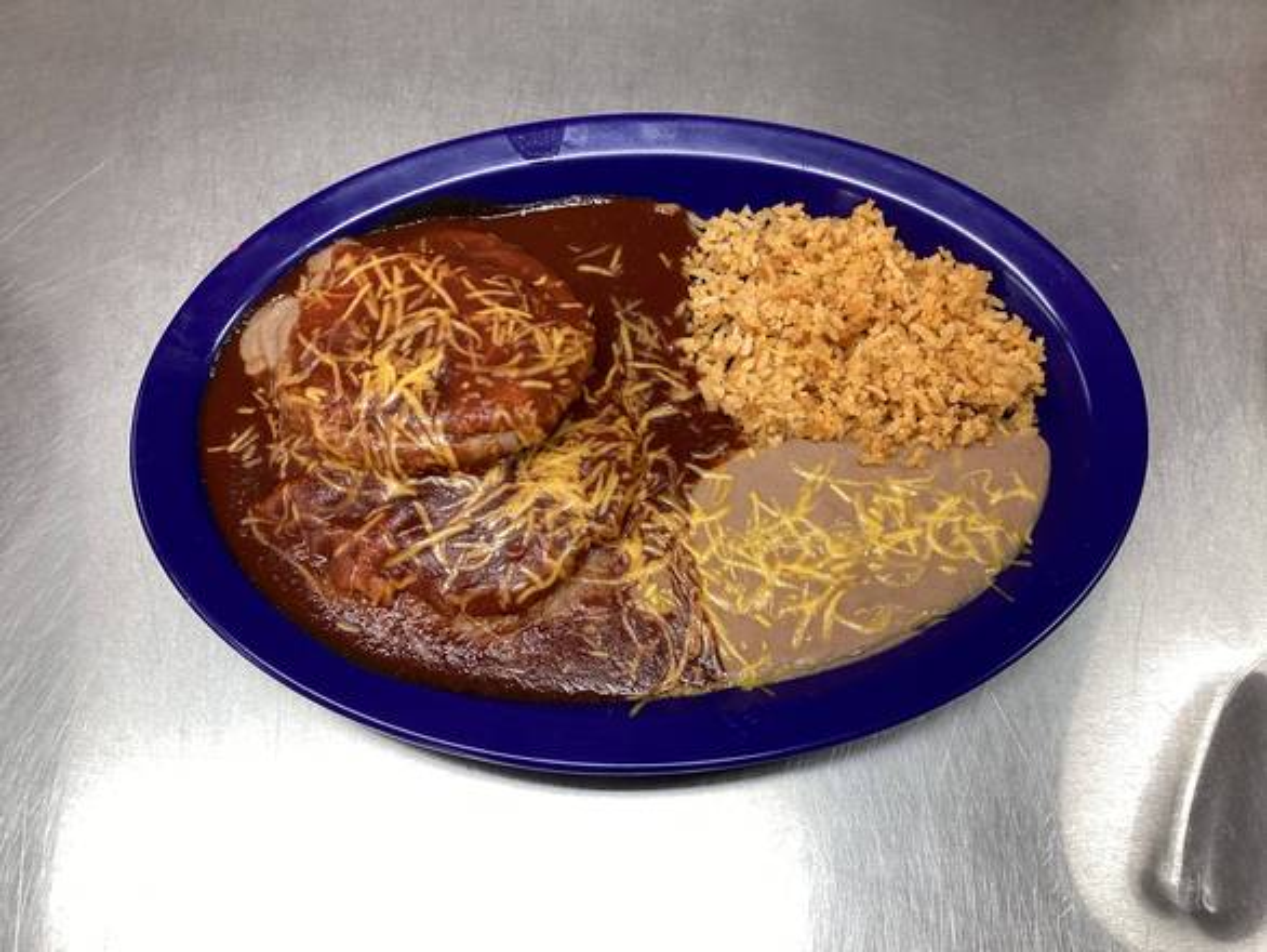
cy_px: 476
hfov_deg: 58.3
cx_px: 634
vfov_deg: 45.5
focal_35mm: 31
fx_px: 1135
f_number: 2.4
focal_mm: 3.3
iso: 80
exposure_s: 1/60
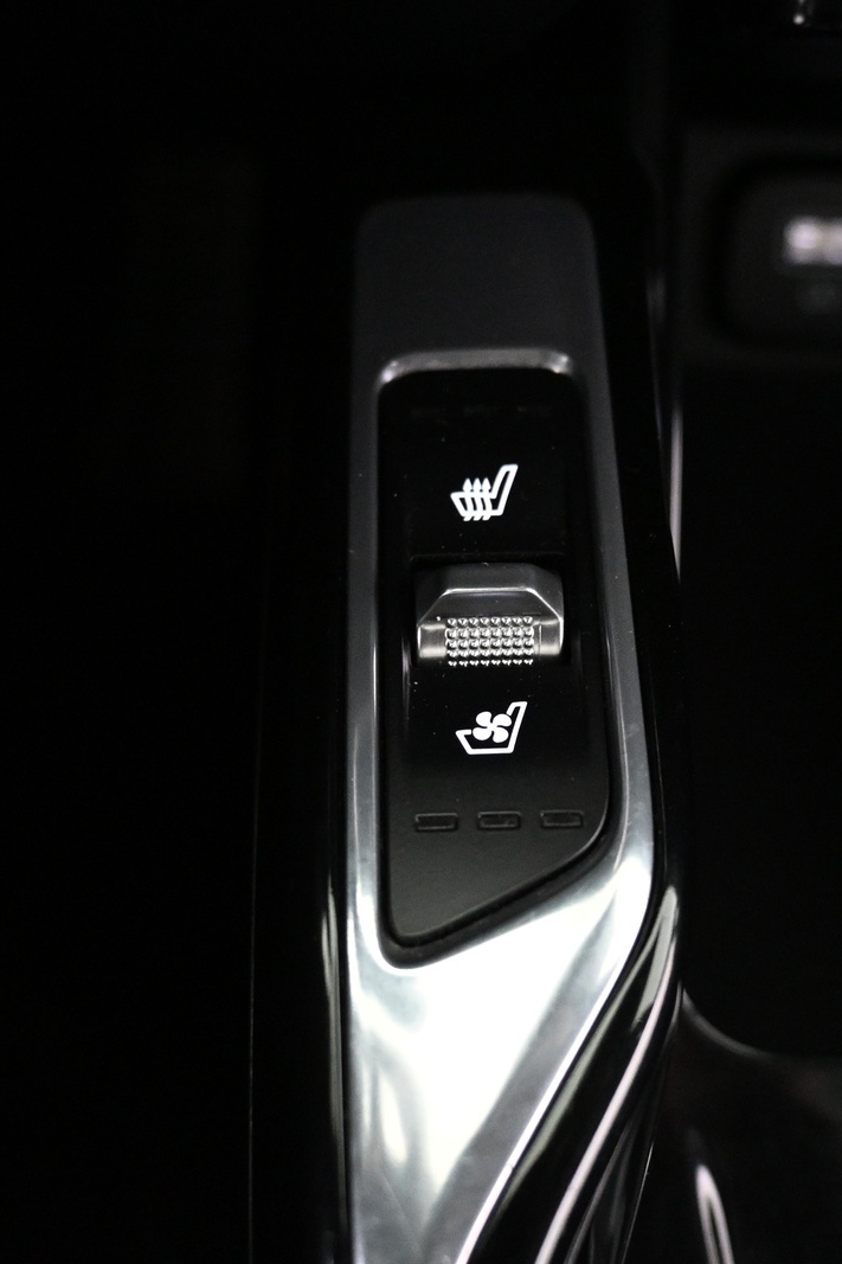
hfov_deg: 31.7
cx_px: 509
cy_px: 625
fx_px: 1479
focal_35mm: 42
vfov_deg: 46.3
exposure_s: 1/25
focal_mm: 18.5
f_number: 3.8
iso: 4000
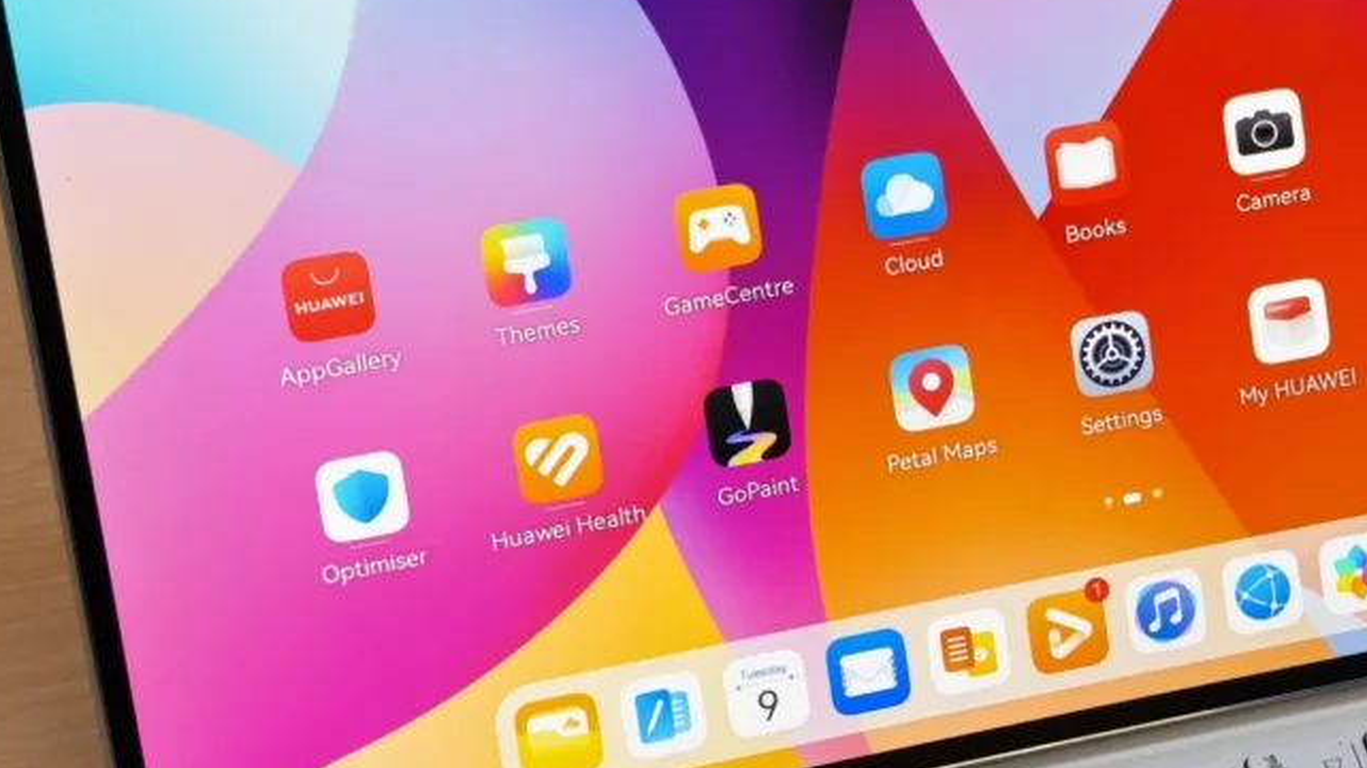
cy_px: 107
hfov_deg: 21.8
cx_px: 1022
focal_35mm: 97
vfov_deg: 12.4
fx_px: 3515
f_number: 1.6
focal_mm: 5.4
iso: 200
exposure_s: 1/60
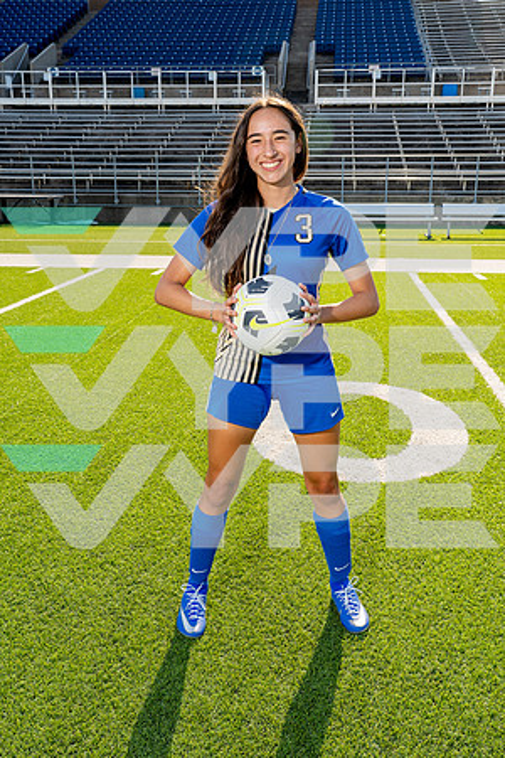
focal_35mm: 37
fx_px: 778
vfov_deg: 51.9
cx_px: 252
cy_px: 379
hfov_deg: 35.9
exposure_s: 1/250
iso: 320
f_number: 10
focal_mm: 37
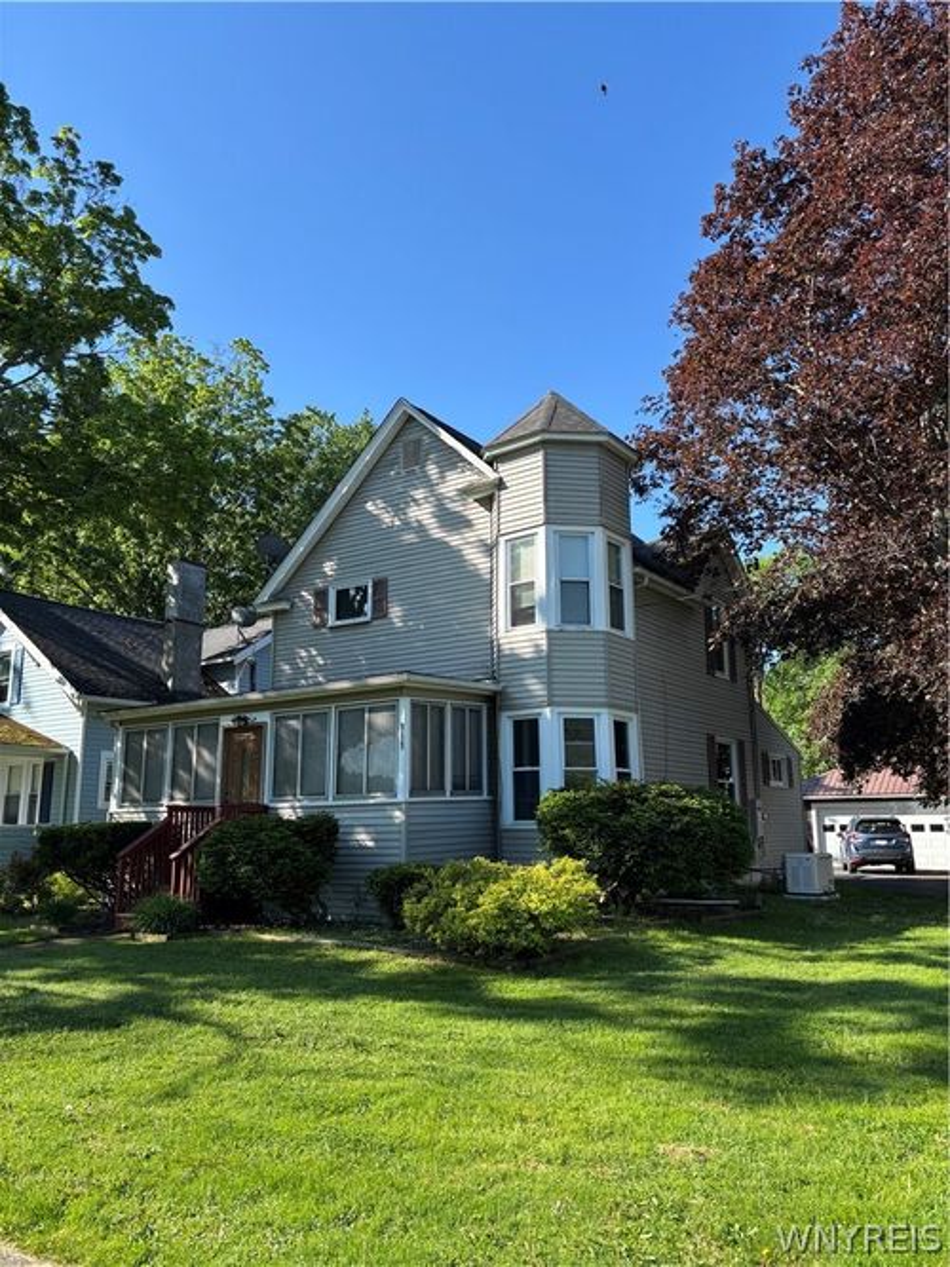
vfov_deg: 67.3
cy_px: 634
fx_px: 952
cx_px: 475
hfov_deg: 53.0
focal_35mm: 26
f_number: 1.6
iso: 50
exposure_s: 1/1190
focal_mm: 5.96
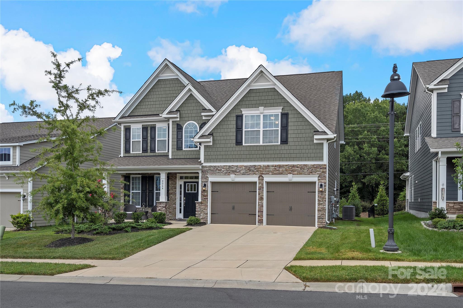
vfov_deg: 42.3
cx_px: 232
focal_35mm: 31
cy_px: 154
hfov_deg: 60.3
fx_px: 399
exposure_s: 1/400
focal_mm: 31
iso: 200
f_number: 8
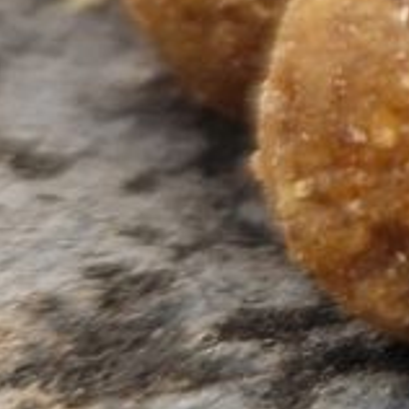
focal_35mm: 132
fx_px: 1765
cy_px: -123
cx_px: 989
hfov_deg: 11.1
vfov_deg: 12.8
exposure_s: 1/180
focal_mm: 5.4
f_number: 1.8
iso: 50
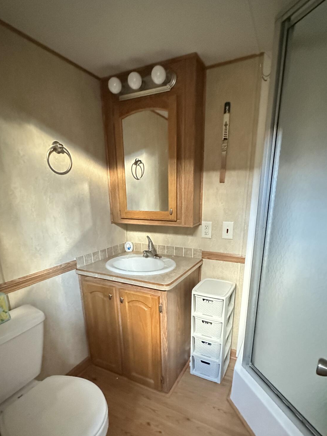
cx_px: 168
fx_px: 239
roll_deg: +0.0
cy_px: 262
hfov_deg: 68.7
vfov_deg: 83.6
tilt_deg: -16.7
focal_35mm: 19
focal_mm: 2.22
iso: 3200
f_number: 2.2
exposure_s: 1/28
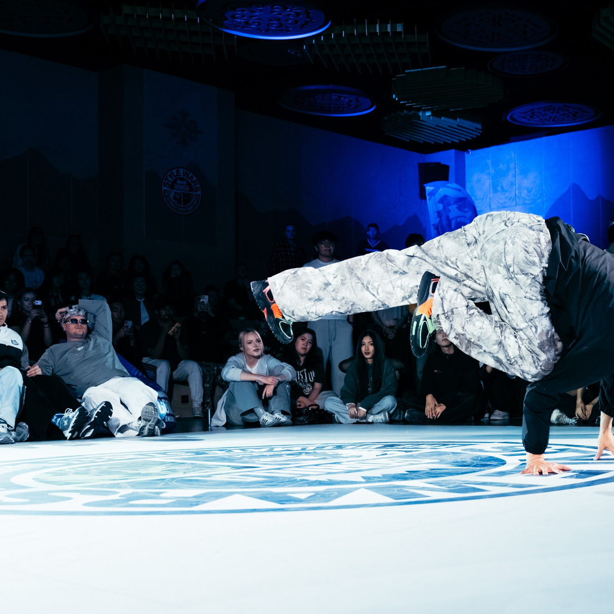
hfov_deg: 32.0
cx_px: 578
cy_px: 364
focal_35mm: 50
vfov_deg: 33.9
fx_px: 1003
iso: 3200
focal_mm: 24
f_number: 2.8
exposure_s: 1/800
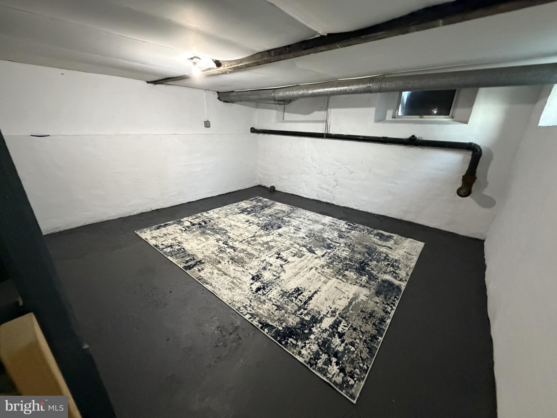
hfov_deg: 102.1
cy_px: 209
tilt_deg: -17.4
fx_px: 225
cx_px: 278
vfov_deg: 85.7
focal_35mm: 14
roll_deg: -1.9
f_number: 2.2
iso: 1000
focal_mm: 2.22
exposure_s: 1/60
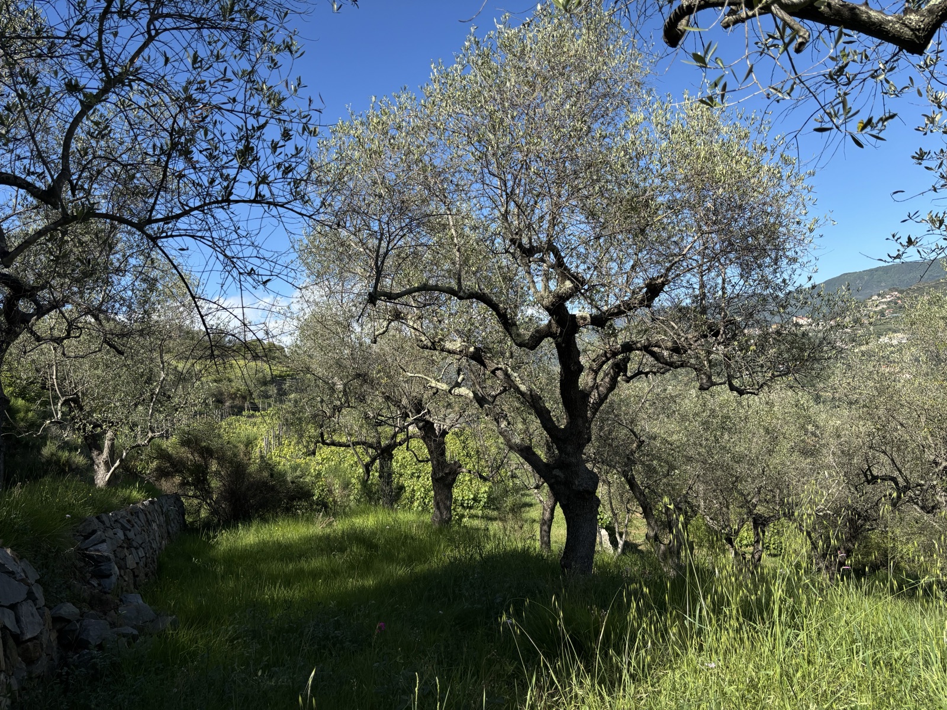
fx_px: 711
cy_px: 355
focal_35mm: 26
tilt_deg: +1.8
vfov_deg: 53.1
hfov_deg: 67.3
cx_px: 474
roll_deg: +8.4
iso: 50
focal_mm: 5.96
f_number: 1.6
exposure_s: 1/3106
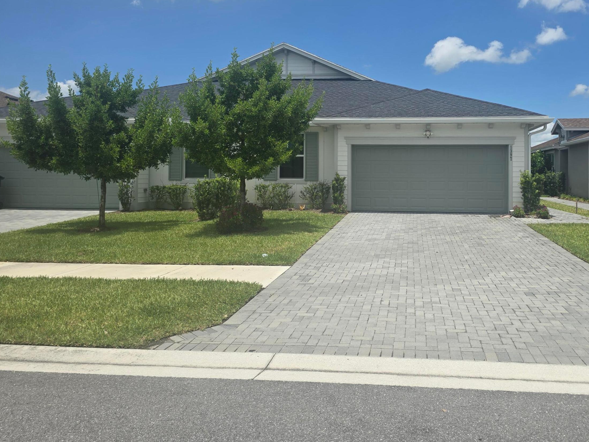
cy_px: 167
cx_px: 359
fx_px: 510
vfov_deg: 46.4
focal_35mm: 30
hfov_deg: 59.4
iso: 12
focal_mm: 6.3
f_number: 1.7
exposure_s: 1/1343
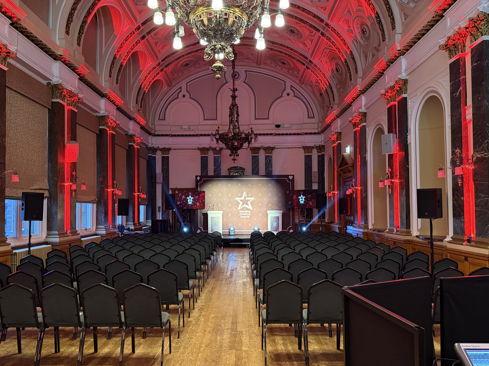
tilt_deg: +2.6
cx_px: 237
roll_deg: +0.8
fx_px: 367
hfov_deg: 67.3
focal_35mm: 26
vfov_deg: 53.0
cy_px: 198
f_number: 1.78
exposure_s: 1/50
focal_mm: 6.76
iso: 800
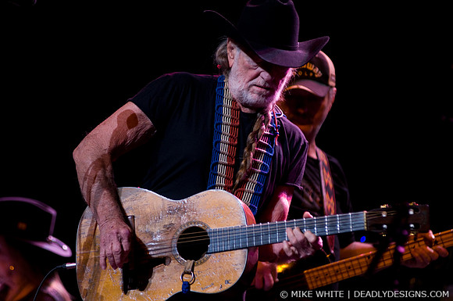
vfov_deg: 4.6
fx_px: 3770
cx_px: 226
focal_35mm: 300
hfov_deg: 6.9
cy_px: 150
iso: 800
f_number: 3.2
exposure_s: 1/320
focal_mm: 200
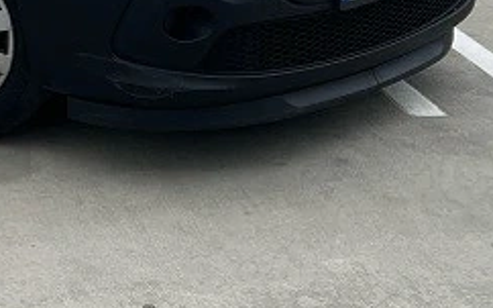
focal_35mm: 114
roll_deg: +0.9
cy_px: -210
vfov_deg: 10.9
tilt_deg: -6.6
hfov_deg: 17.4
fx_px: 1531
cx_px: -116
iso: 50
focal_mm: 5.7
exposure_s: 1/2208
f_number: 1.5
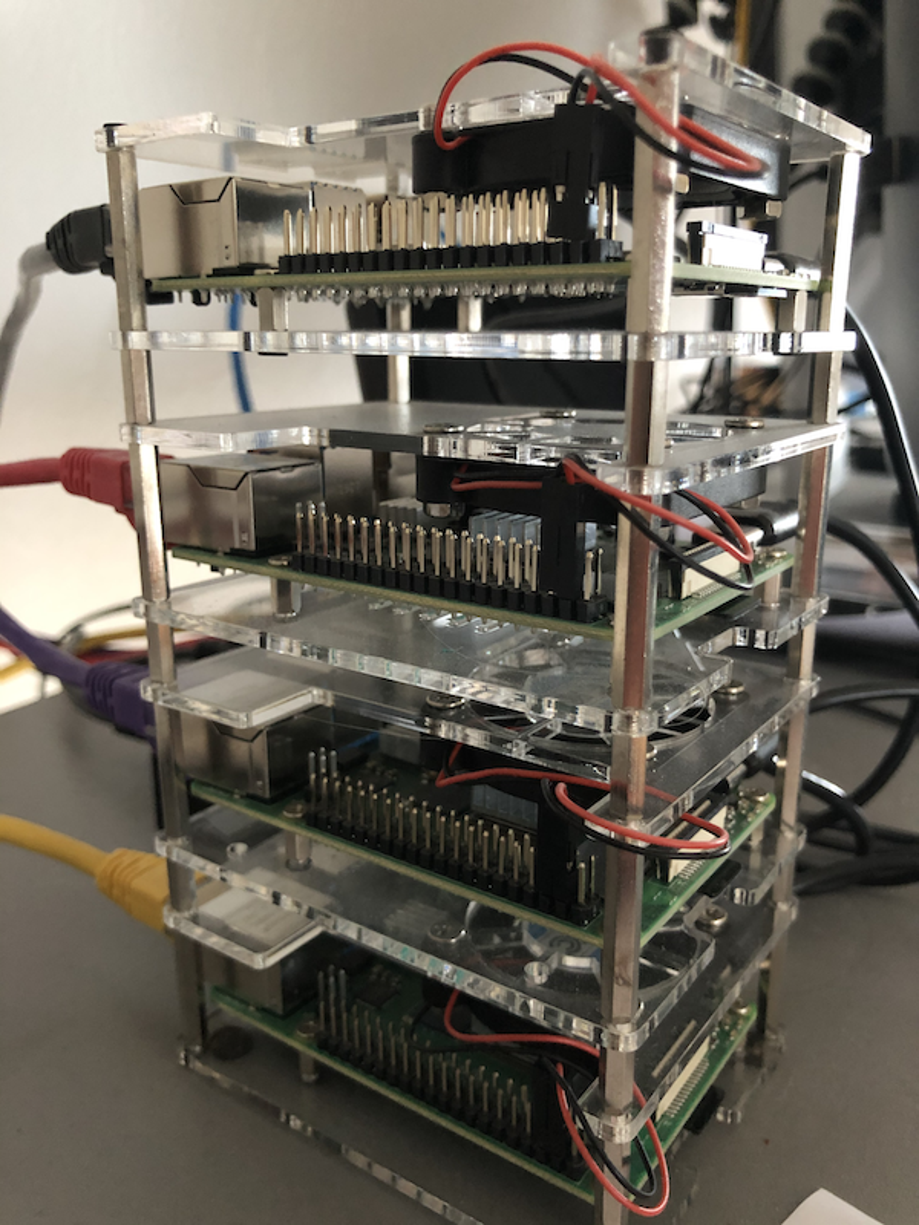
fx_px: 991
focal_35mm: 28
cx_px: 460
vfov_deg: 63.4
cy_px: 612
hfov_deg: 49.7
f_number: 1.8
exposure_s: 1/4
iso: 100
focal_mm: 4
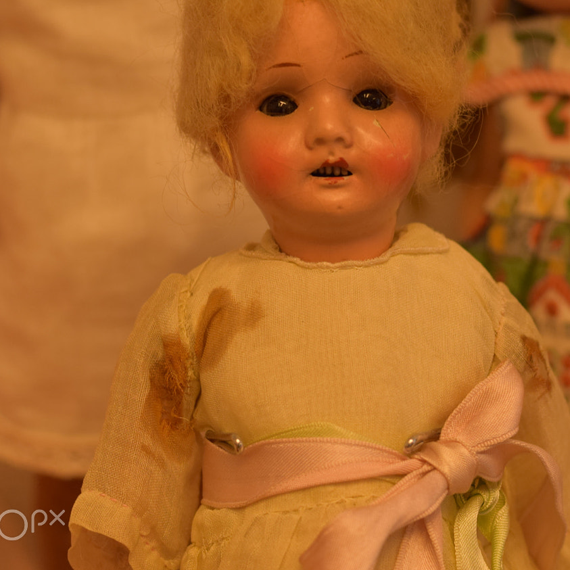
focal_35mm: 121
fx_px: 2254
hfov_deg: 14.3
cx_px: 438
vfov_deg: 14.4
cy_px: 254
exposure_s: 1/125
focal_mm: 50
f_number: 4
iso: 320
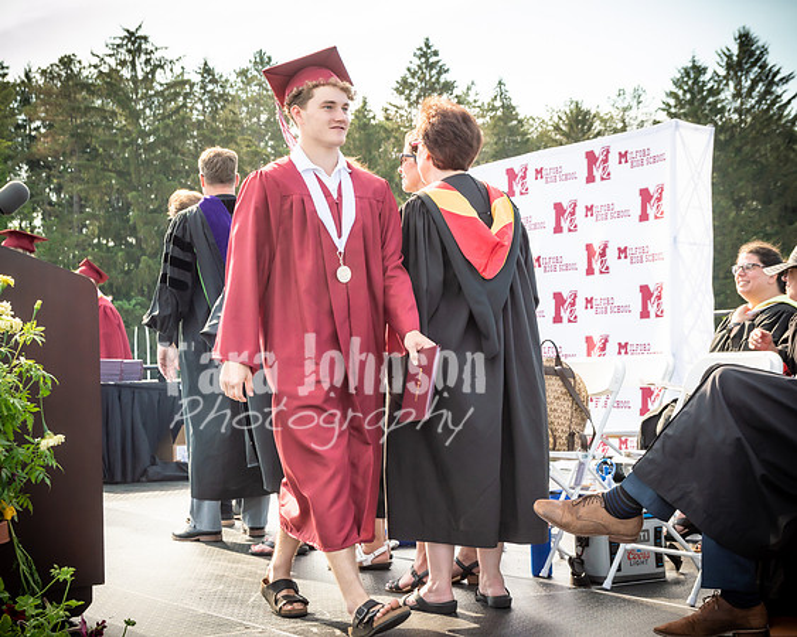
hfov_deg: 29.5
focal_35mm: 64
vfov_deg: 23.7
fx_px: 1516
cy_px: 318
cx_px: 398
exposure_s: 1/320
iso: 200
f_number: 7.1
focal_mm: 38
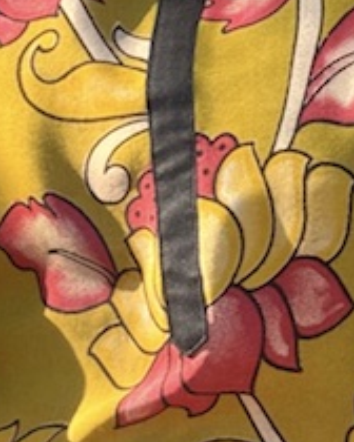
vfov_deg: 8.7
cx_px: 186
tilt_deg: -5.5
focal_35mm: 222
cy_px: 255
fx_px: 2907
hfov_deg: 7.0
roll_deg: +0.6
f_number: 1.78
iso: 64
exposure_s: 1/1152
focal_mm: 6.76
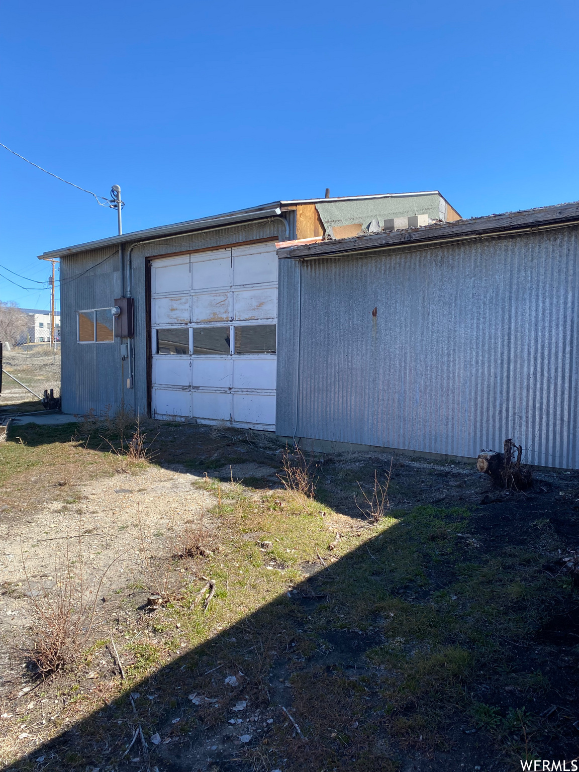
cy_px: 386
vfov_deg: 67.3
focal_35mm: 26
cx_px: 290
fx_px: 580
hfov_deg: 53.1
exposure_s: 1/1218
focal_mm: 4.25
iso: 32
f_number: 1.8
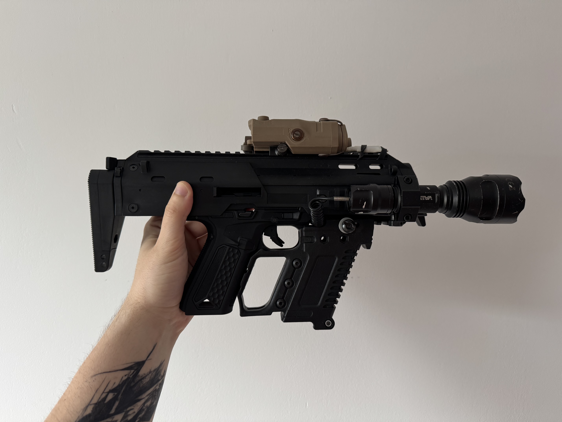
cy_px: 211
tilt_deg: -2.9
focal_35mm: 24
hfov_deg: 71.6
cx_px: 281
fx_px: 390
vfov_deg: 56.8
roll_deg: +0.9
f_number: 1.78
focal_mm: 6.76
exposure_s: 1/108
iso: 200
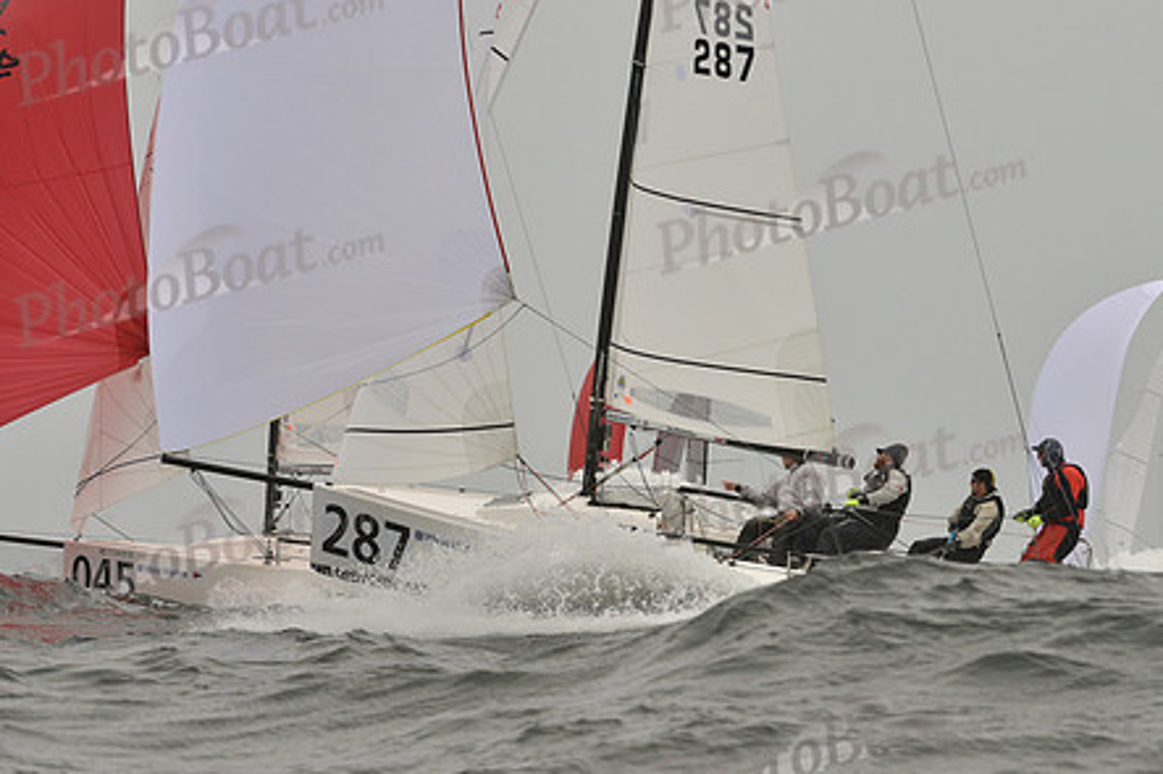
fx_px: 8460
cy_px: 379
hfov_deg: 7.9
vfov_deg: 5.2
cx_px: 522
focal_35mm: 262
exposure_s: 1/1250
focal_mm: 200
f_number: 8
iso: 400
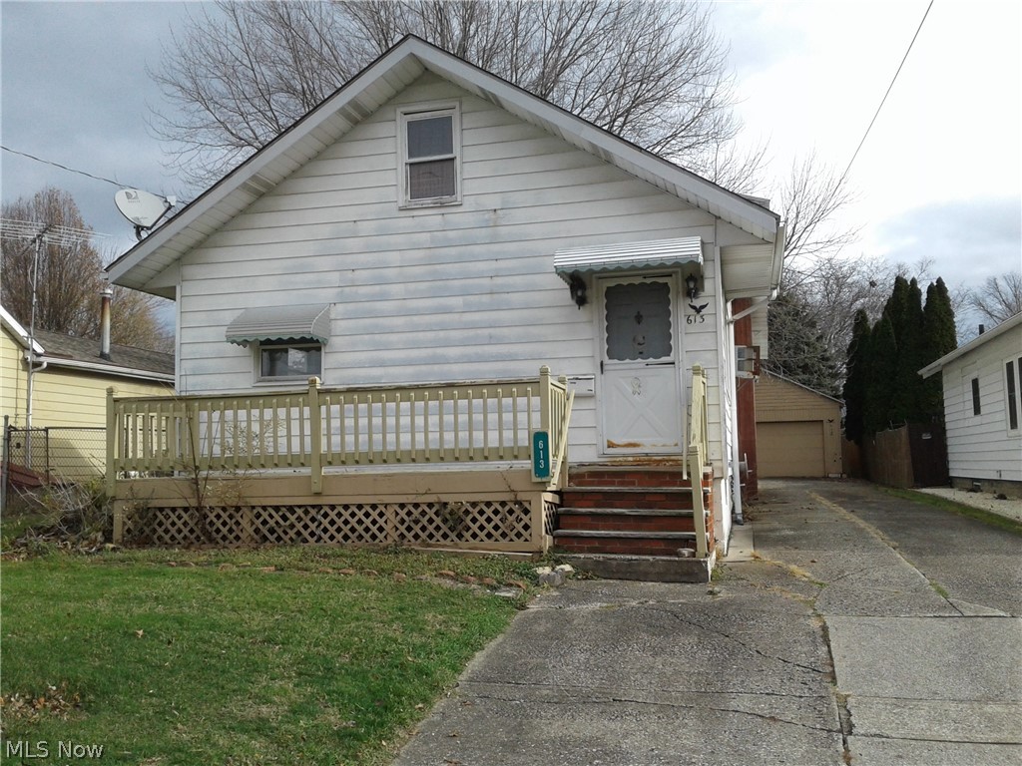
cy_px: 383
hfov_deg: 55.4
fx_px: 974
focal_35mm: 33
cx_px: 511
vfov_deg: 42.9
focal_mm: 3.3
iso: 50
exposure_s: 1/925
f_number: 2.2
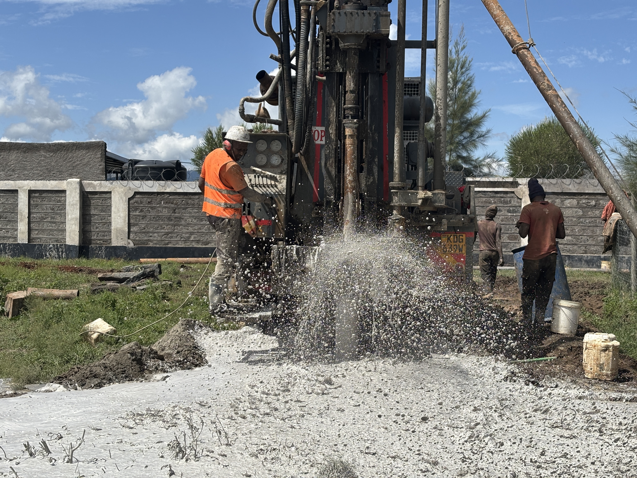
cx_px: 318
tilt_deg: -1.3
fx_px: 957
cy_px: 239
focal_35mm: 52
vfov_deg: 28.0
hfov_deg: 36.8
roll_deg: -0.9
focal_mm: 5.96
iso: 40
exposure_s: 1/3788
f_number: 1.6
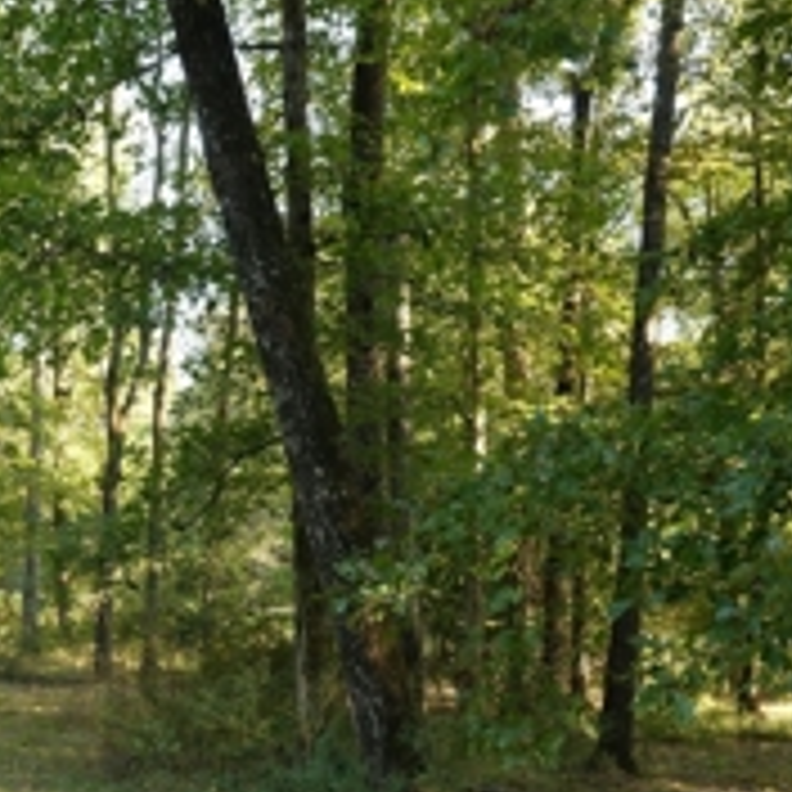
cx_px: 79
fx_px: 1217
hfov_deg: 34.1
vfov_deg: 35.6
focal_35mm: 47
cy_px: 554
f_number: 6.3
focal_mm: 24
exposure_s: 1/40
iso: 640
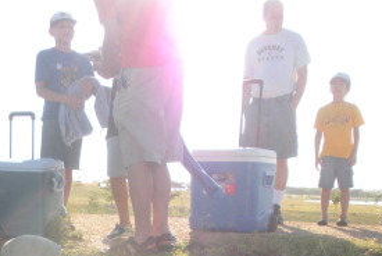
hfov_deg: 23.1
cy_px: 321
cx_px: 99
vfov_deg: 15.1
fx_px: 924
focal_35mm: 87
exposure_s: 1/481
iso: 88
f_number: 3.5
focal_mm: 6.3
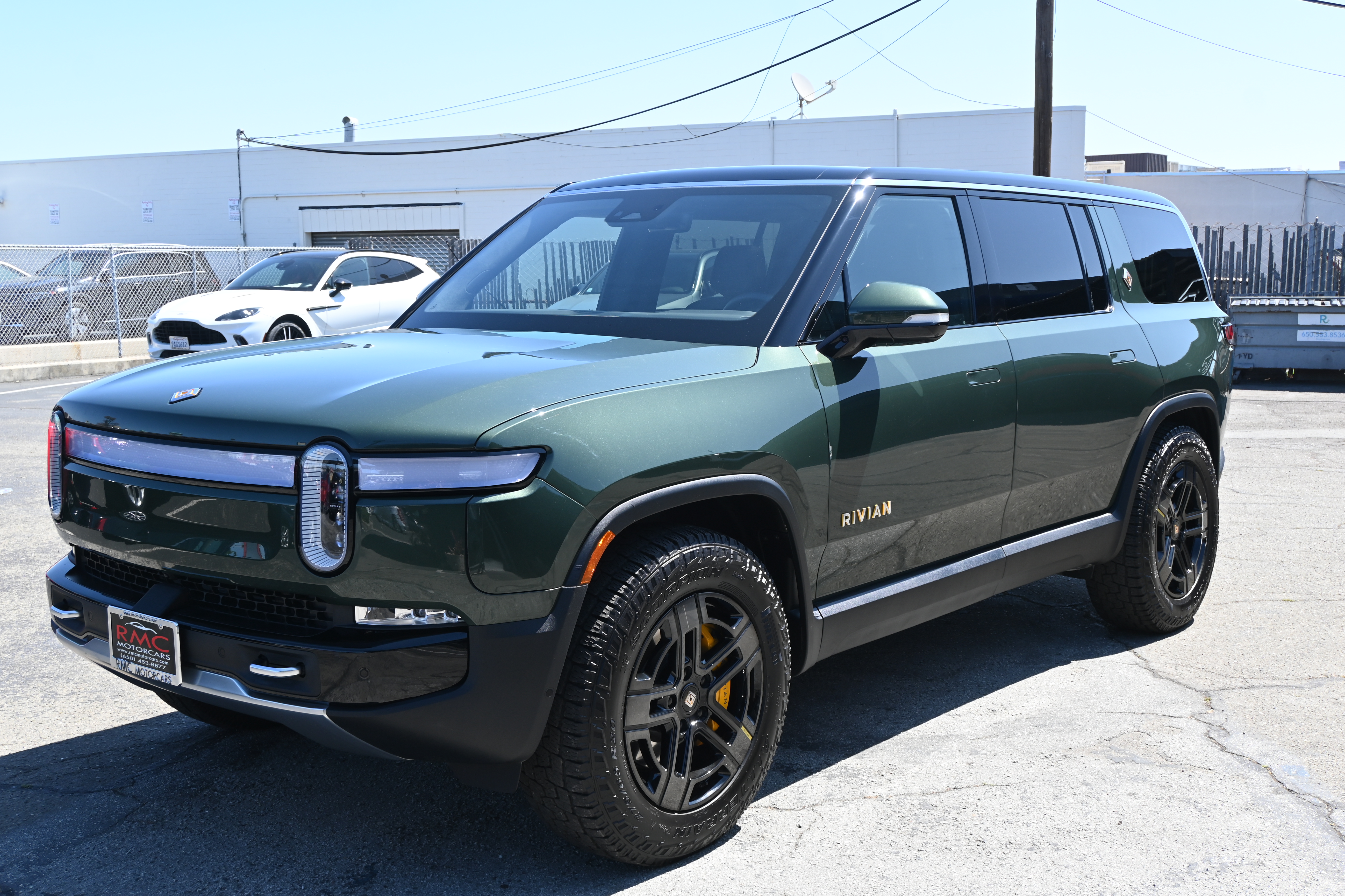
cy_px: 448
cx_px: 672
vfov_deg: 33.6
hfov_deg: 48.7
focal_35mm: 40
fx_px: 1485
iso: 110
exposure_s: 1/250
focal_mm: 26.5
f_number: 5.6
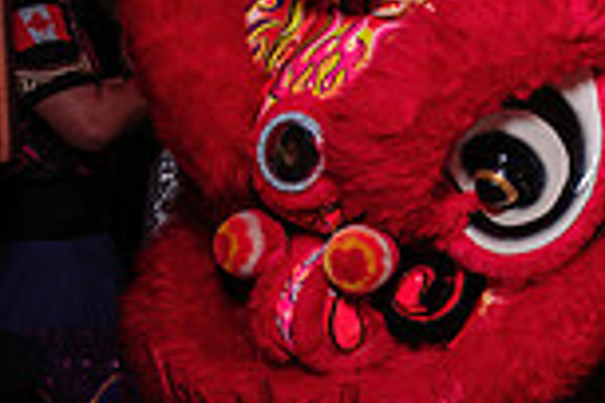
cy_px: 121
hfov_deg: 17.2
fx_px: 1613
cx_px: 1103
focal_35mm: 96
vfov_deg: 14.2
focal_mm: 16
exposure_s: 1/160
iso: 125
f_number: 2.8
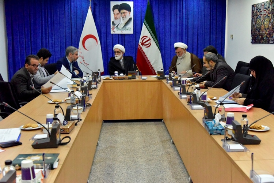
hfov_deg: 42.7
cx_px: 137
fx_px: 350
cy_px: 92
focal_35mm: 46
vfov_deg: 29.2
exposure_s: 1/400
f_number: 5
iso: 8000
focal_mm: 46
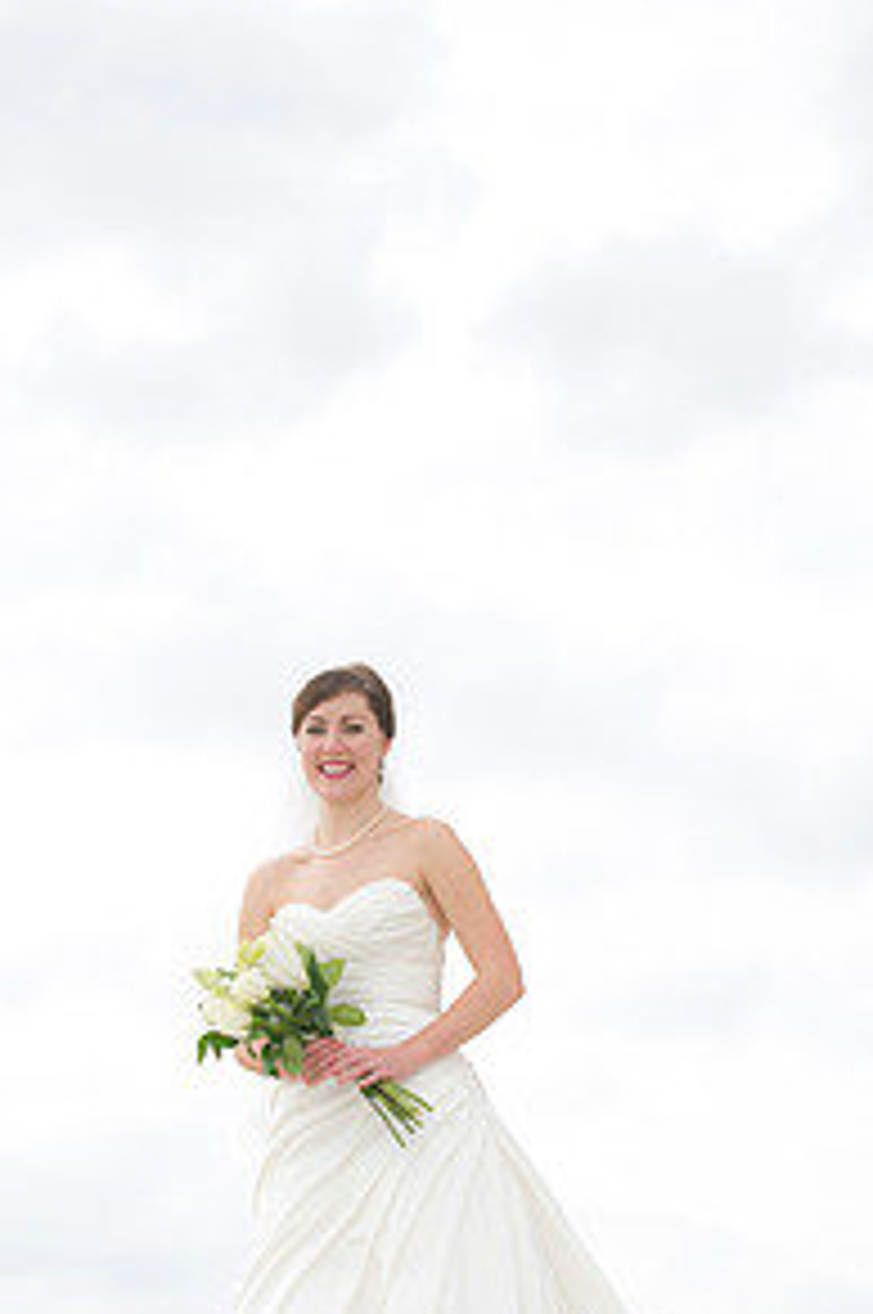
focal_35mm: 151
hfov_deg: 9.1
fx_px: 5505
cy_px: 842
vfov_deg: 13.6
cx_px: 412
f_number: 2.8
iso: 160
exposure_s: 1/250
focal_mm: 98
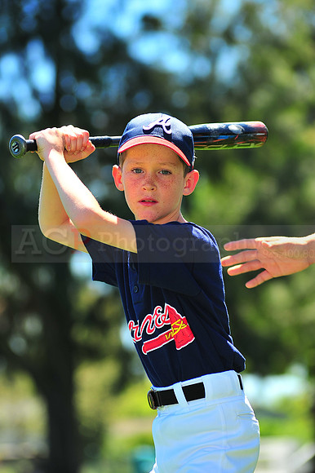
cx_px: 158
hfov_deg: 7.6
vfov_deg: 11.4
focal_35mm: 180
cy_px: 236
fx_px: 2365
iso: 200
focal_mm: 180
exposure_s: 1/640
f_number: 5
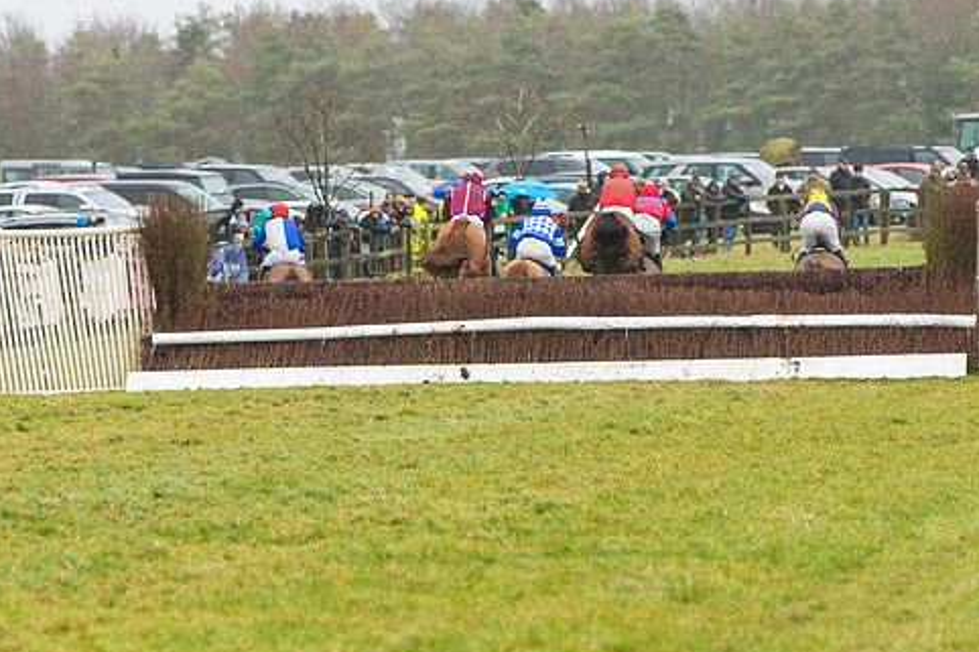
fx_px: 10819
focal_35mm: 398
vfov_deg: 3.5
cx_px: 562
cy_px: 296
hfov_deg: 5.2
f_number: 4
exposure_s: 1/1000
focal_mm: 200
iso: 1000
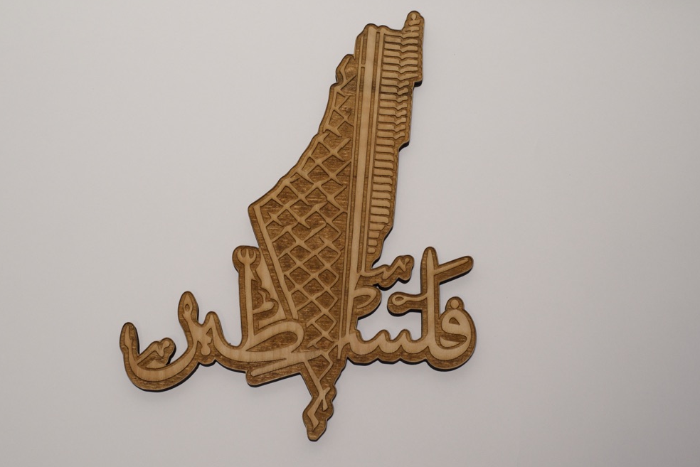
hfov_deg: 32.8
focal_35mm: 61
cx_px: 316
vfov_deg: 22.3
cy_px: 235
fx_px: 1187
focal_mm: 50
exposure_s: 1/100
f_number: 6.3
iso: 1000
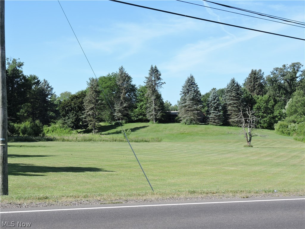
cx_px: 152
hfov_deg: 34.9
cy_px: 114
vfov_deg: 26.6
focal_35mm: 55
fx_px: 485
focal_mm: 9.9
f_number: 4
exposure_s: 1/500
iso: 100
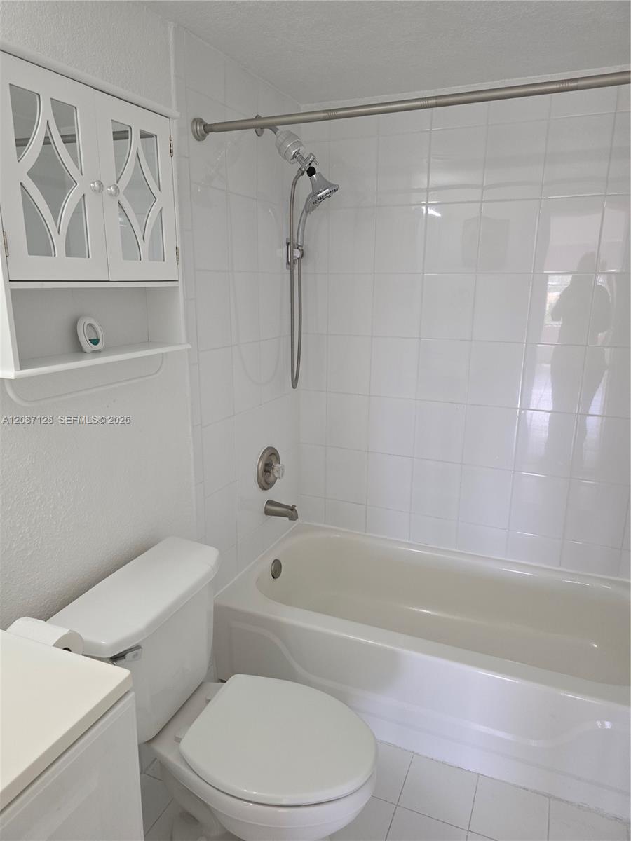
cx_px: 316
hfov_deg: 58.9
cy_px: 420
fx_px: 559
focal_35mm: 23
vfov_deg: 73.9
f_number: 1.7
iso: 200
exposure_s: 1/120
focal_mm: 6.3
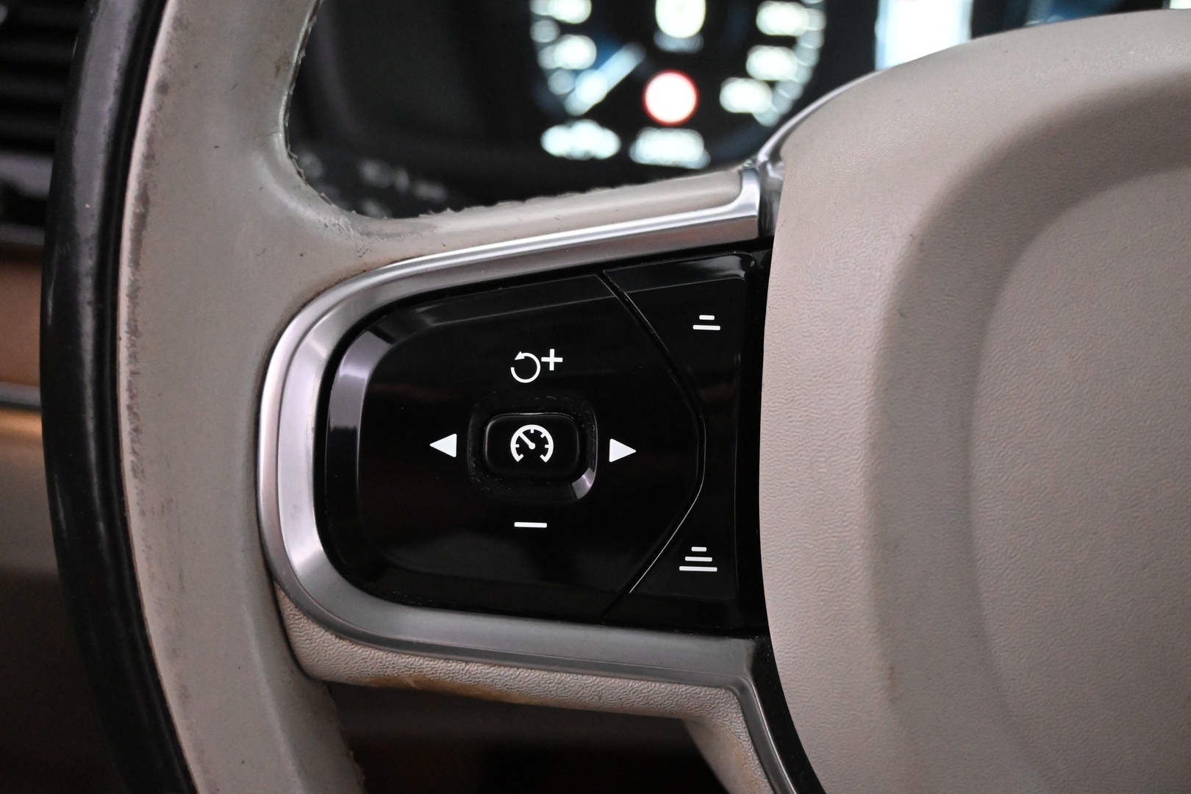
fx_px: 1365
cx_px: 596
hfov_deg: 47.2
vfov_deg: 32.4
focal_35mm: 41
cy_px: 397
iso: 8000
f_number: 4.5
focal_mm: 27.5
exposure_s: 1/40
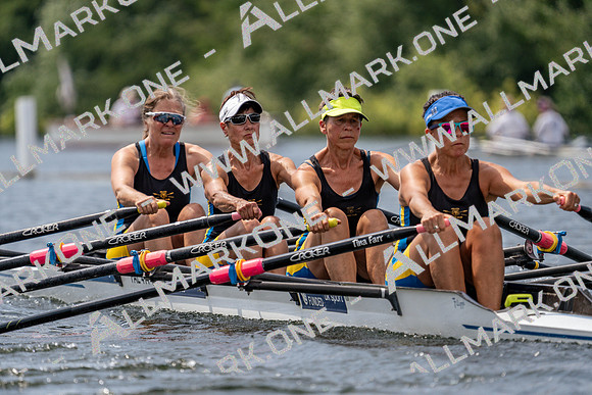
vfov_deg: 3.1
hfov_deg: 4.6
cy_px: 198
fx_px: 7368
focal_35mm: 448
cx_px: 296
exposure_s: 1/1600
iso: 250
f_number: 6.3
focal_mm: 448
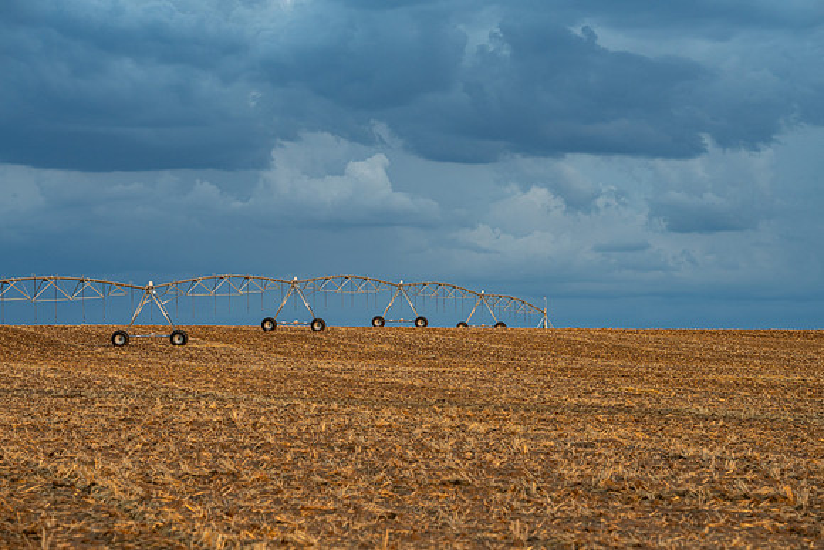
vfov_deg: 9.6
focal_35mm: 143
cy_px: 258
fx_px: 3285
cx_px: 425
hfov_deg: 14.3
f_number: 6.3
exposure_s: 1/200
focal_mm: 135
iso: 320
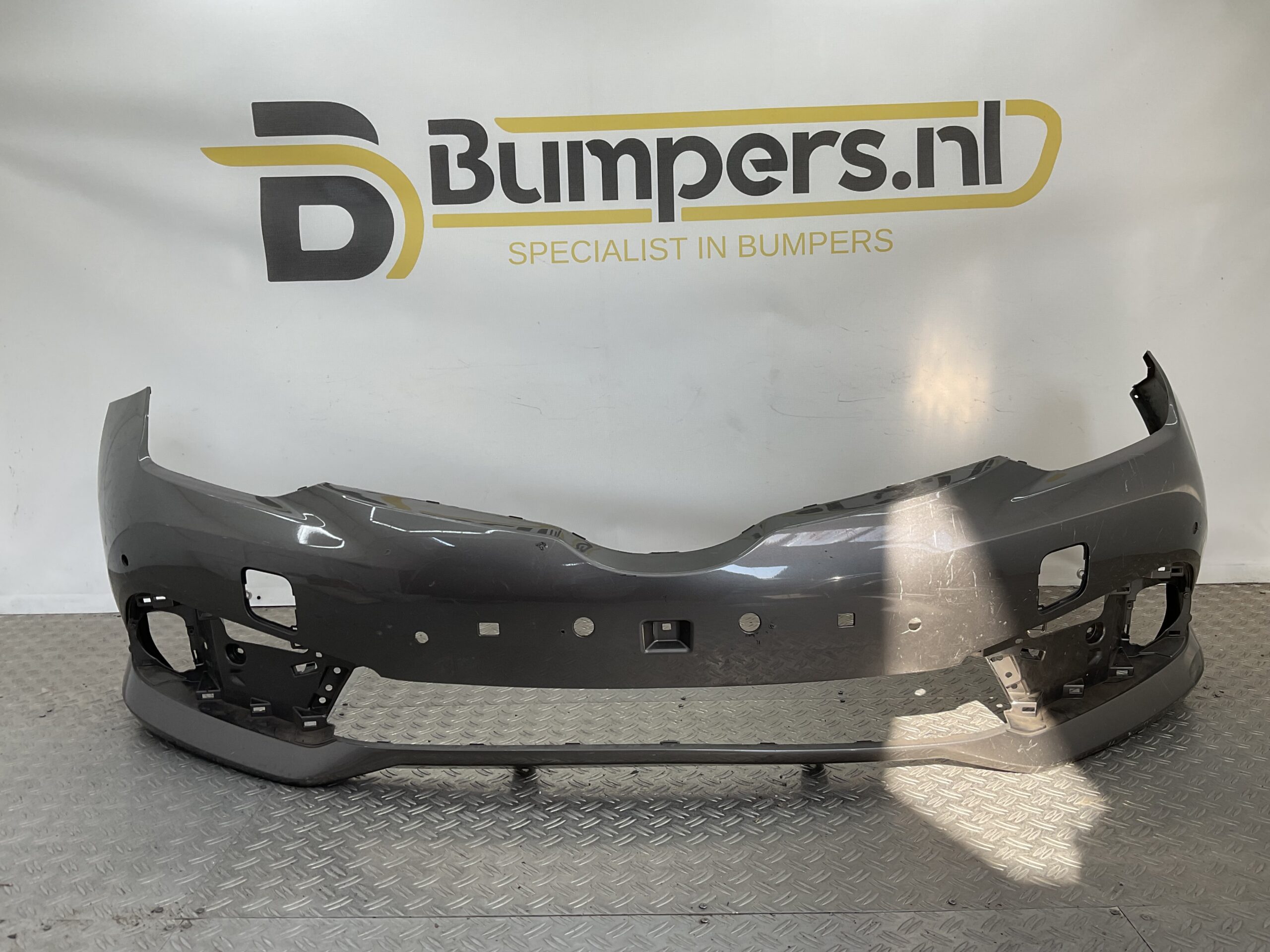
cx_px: 635
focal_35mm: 29
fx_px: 1064
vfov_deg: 48.2
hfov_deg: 61.7
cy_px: 476
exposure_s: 1/184
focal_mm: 3
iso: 16
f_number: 1.8
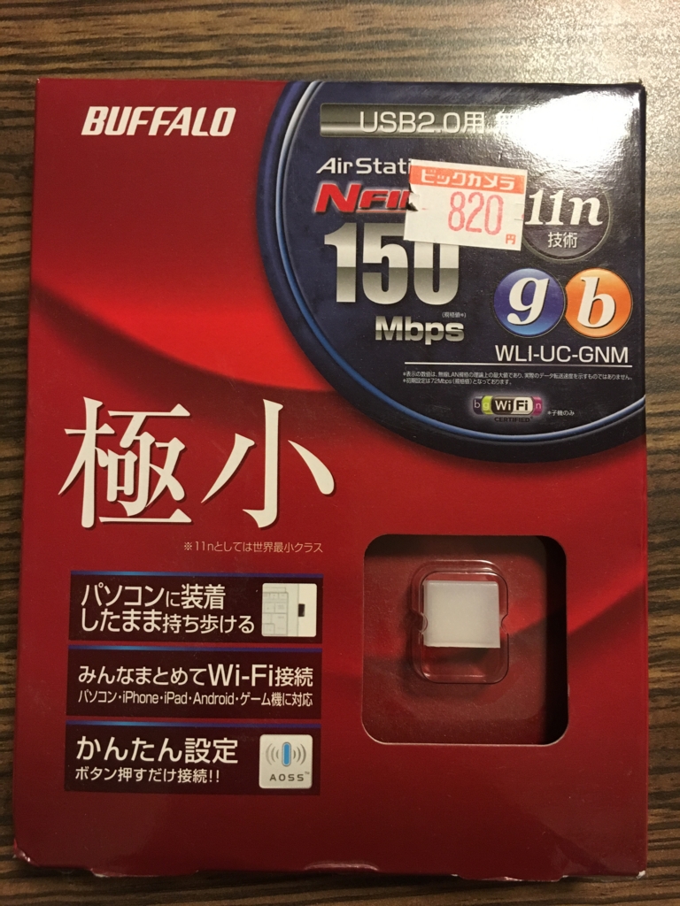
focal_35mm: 29
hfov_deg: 48.2
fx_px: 760
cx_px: 340
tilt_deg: -88.0
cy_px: 453
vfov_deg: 61.7
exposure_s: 1/30
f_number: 2.2
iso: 160
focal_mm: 4.15
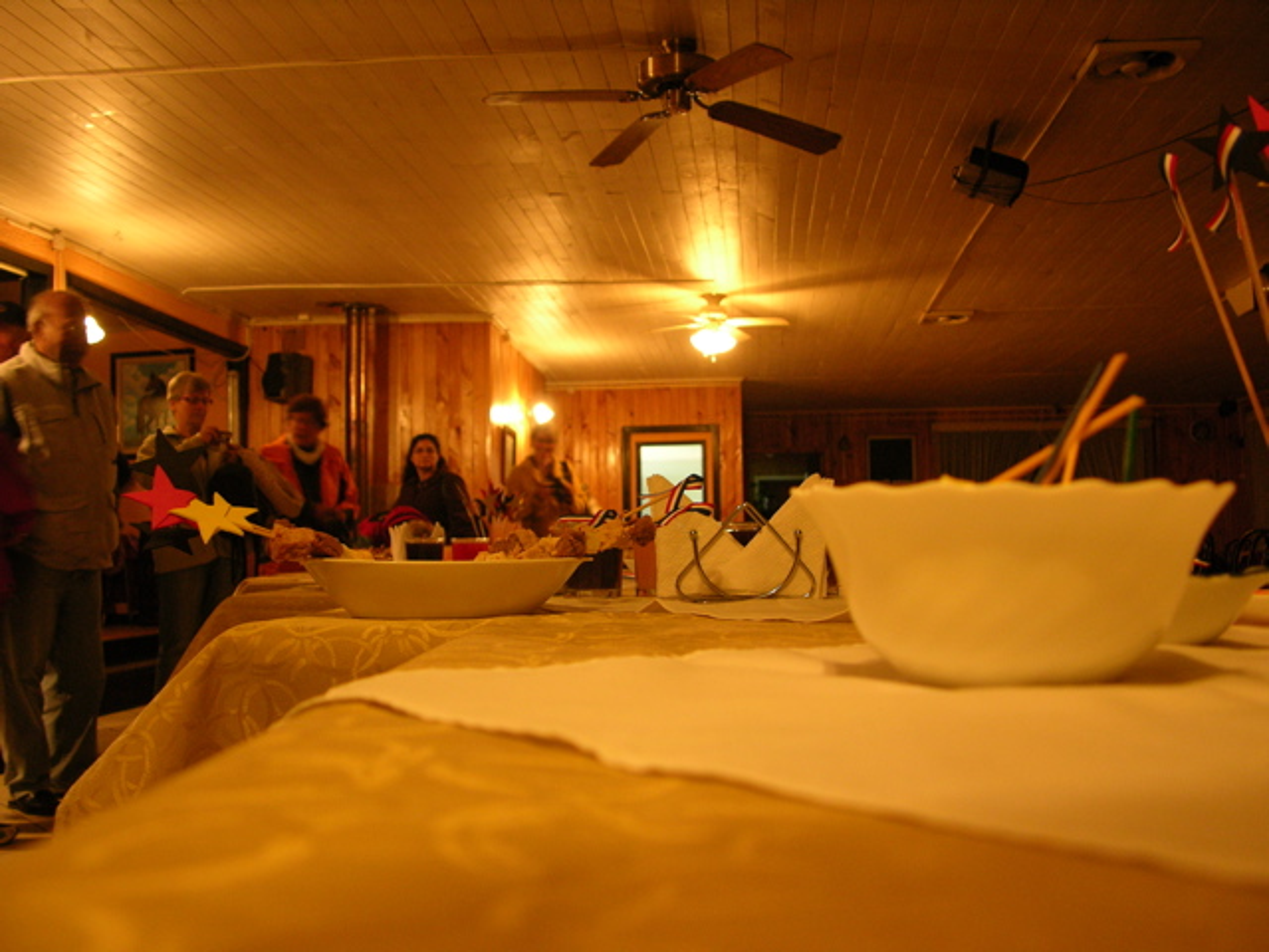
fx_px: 1283
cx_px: 634
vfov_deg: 40.7
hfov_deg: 52.6
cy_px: 476
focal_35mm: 35
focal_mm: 8.9
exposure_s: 1/2.8
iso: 175
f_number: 2.8
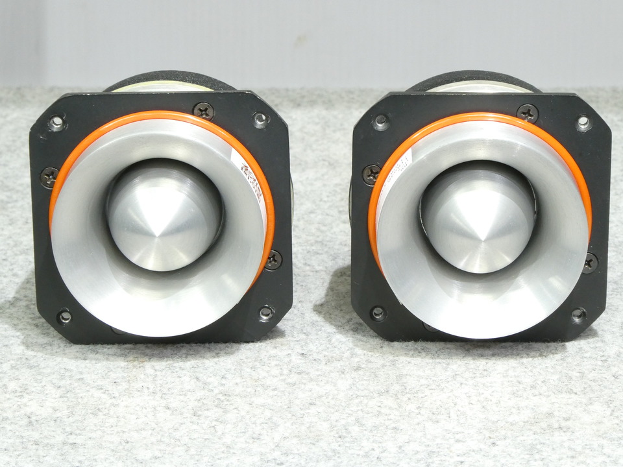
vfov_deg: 8.6
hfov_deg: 11.5
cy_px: 234
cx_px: 312
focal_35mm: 172
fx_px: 3096
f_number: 5.6
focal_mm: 30.9
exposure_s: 1/6
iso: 400
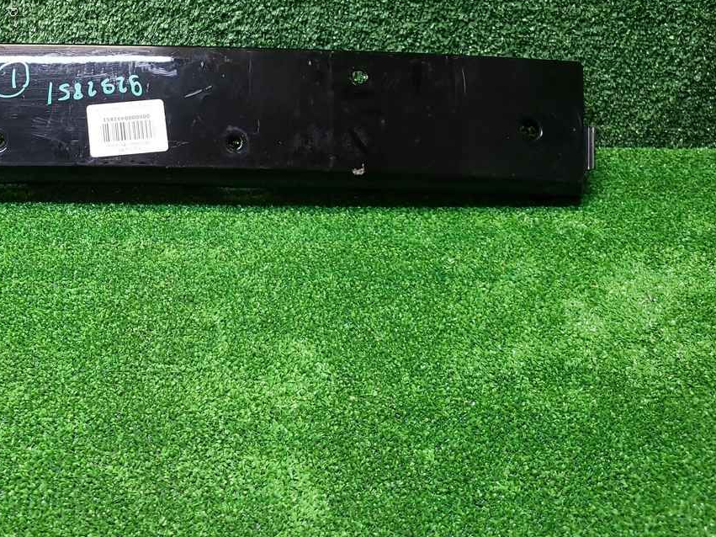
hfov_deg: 40.8
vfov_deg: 31.9
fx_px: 910
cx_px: 125
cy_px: 96
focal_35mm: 44
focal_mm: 5.4
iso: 191
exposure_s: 1/50
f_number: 1.8
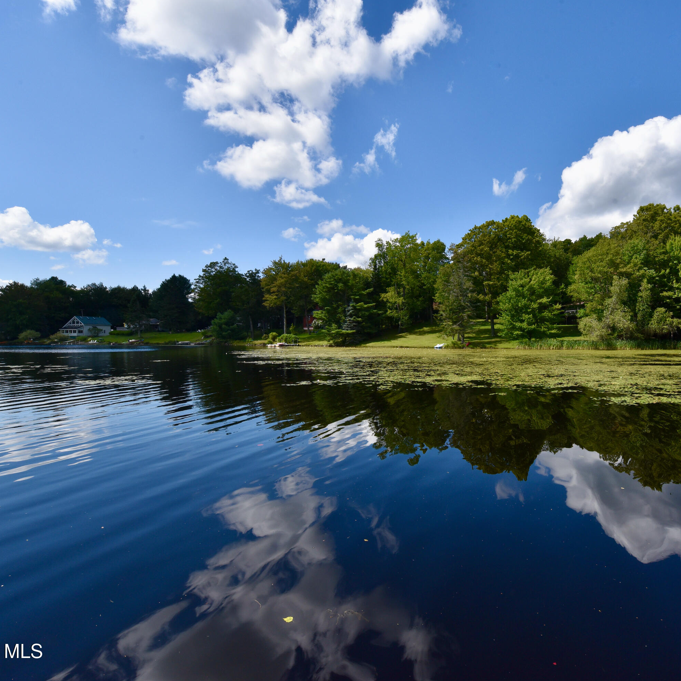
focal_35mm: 18
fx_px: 401
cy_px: 339
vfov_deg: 80.7
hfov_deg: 78.0
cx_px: 456
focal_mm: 14
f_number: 14
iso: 800
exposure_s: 1/800
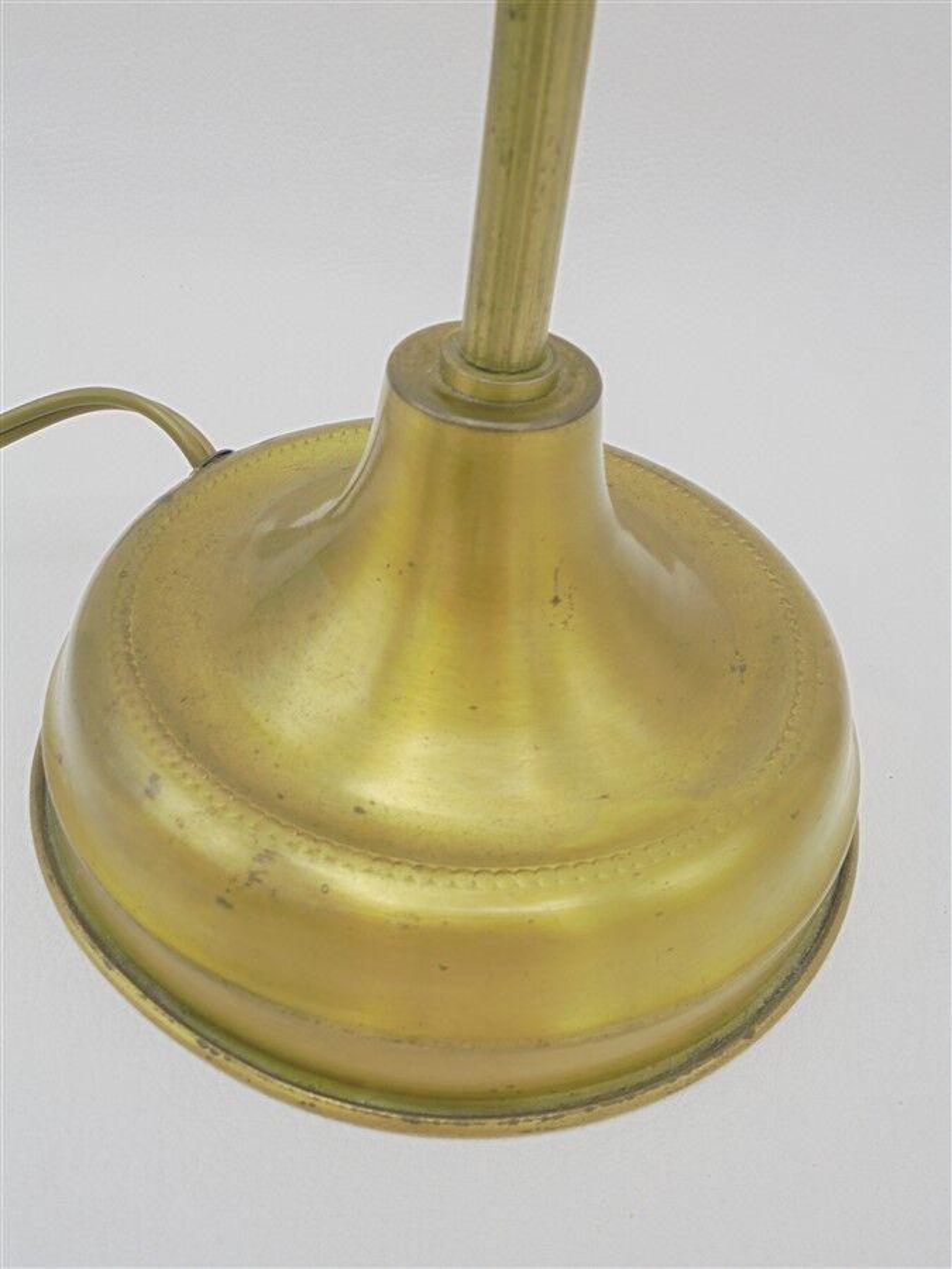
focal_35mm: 34
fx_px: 1247
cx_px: 476
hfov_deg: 41.8
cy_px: 634
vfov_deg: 54.0
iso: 100
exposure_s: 1/30
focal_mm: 6.1
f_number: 4
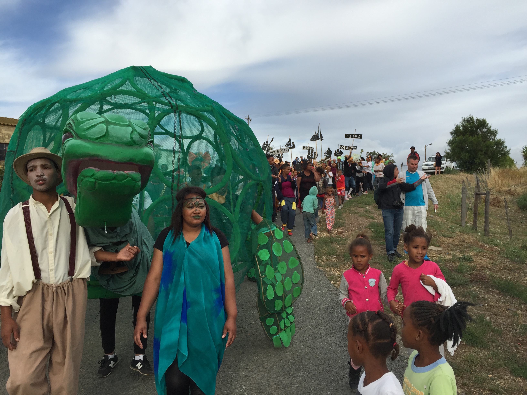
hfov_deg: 61.7
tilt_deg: +5.0
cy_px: 198
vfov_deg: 48.2
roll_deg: -1.2
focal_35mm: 29
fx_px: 442
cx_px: 264
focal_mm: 4.15
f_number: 2.2
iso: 32
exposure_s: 1/920
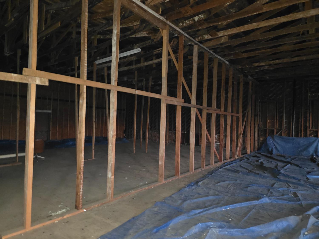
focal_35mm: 23
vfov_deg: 58.9
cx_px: 160
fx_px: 212
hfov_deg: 73.9
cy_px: 120
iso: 1250
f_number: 1.7
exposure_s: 1/8.54
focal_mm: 6.3
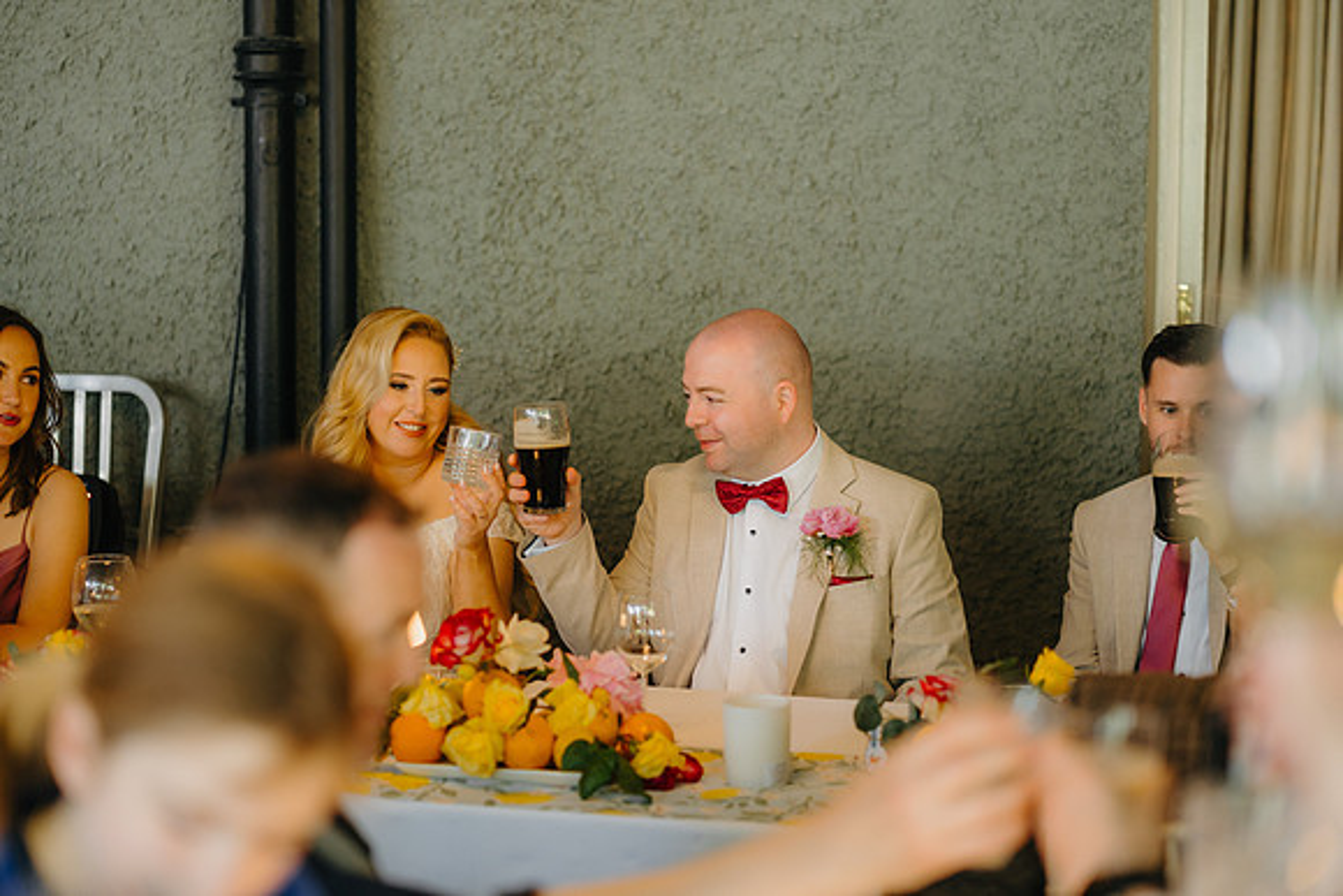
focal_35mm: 85
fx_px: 3172
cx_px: 672
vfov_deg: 16.1
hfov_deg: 23.9
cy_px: 448
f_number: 2.2
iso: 800
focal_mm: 85
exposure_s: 1/200
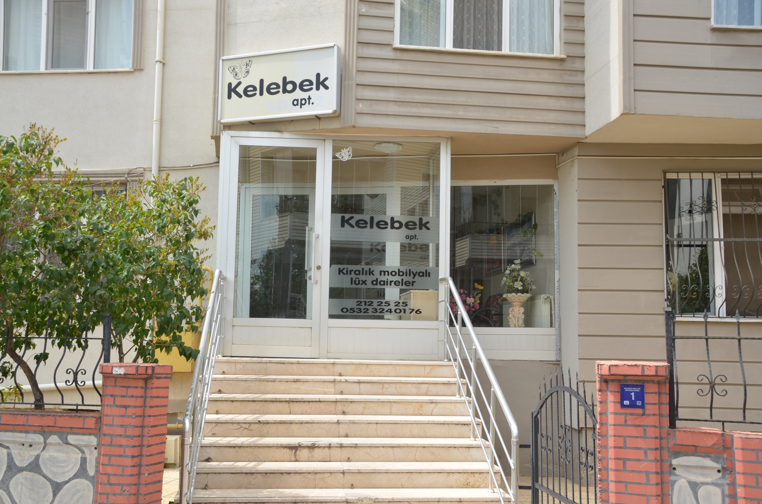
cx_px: 381
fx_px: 824
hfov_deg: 49.6
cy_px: 252
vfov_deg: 34.1
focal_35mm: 39
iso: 180
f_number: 8
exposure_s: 1/250
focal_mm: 26
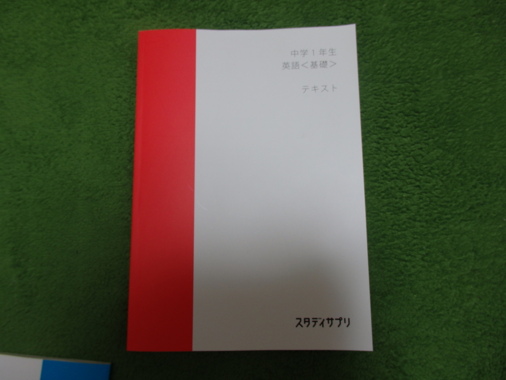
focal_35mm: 25
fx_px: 365
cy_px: 190
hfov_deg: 69.4
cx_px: 253
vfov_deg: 54.9
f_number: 3
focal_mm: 4.5
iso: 125
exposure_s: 1/30
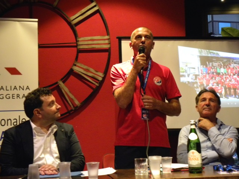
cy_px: 90
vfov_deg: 28.0
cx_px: 120
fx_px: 359
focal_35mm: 52
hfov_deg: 36.8
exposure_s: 1/20.4
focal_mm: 9.2
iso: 400
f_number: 3.5
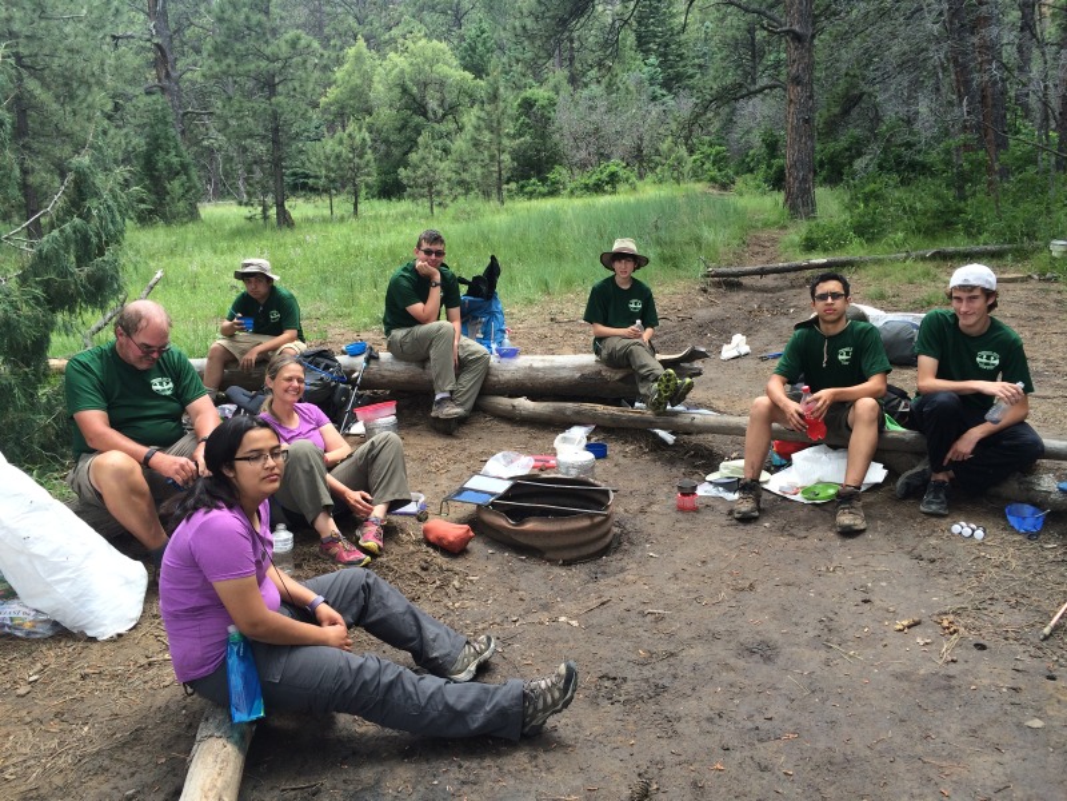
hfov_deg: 61.7
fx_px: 894
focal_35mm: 29
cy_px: 400
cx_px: 534
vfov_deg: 48.2
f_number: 2.2
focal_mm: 4.15
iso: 32
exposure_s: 1/351
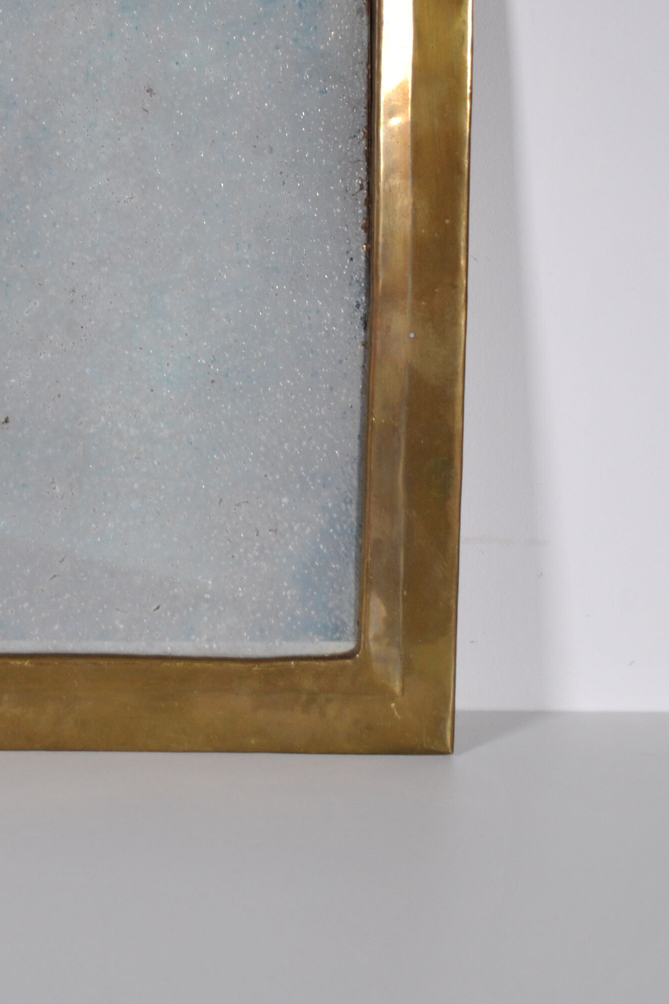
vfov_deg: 21.7
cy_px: 239
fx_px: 2592
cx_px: 119
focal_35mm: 93
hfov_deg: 14.6
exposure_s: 1/100
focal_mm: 32
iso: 200
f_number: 4.8
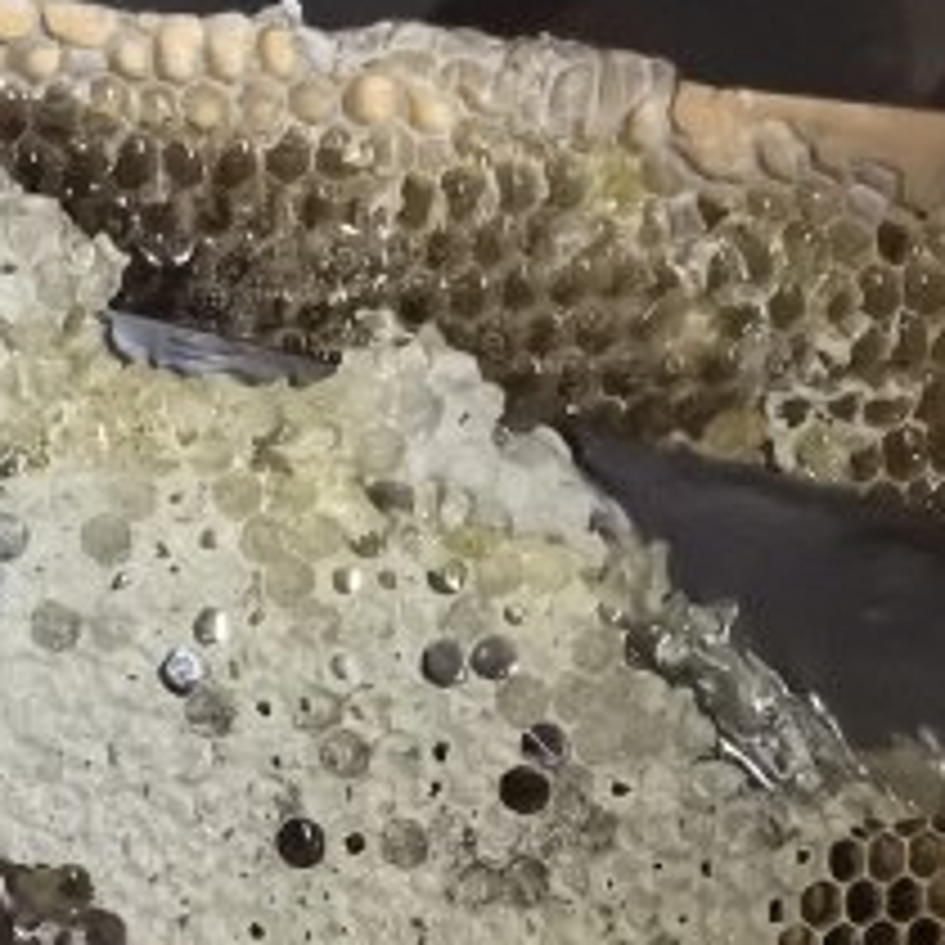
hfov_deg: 14.4
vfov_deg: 13.6
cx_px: 626
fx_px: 3737
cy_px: 1370
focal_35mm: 121
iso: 6400
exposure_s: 1/446
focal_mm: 5.75
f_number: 2
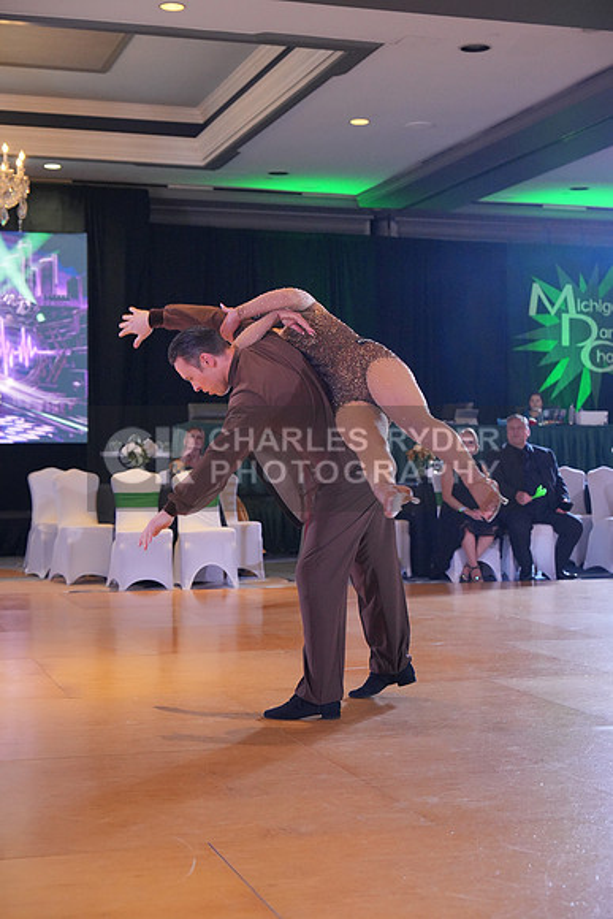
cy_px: 460
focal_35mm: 60
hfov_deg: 22.6
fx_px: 1531
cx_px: 306
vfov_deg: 33.4
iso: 4000
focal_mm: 60
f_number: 4
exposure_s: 1/400
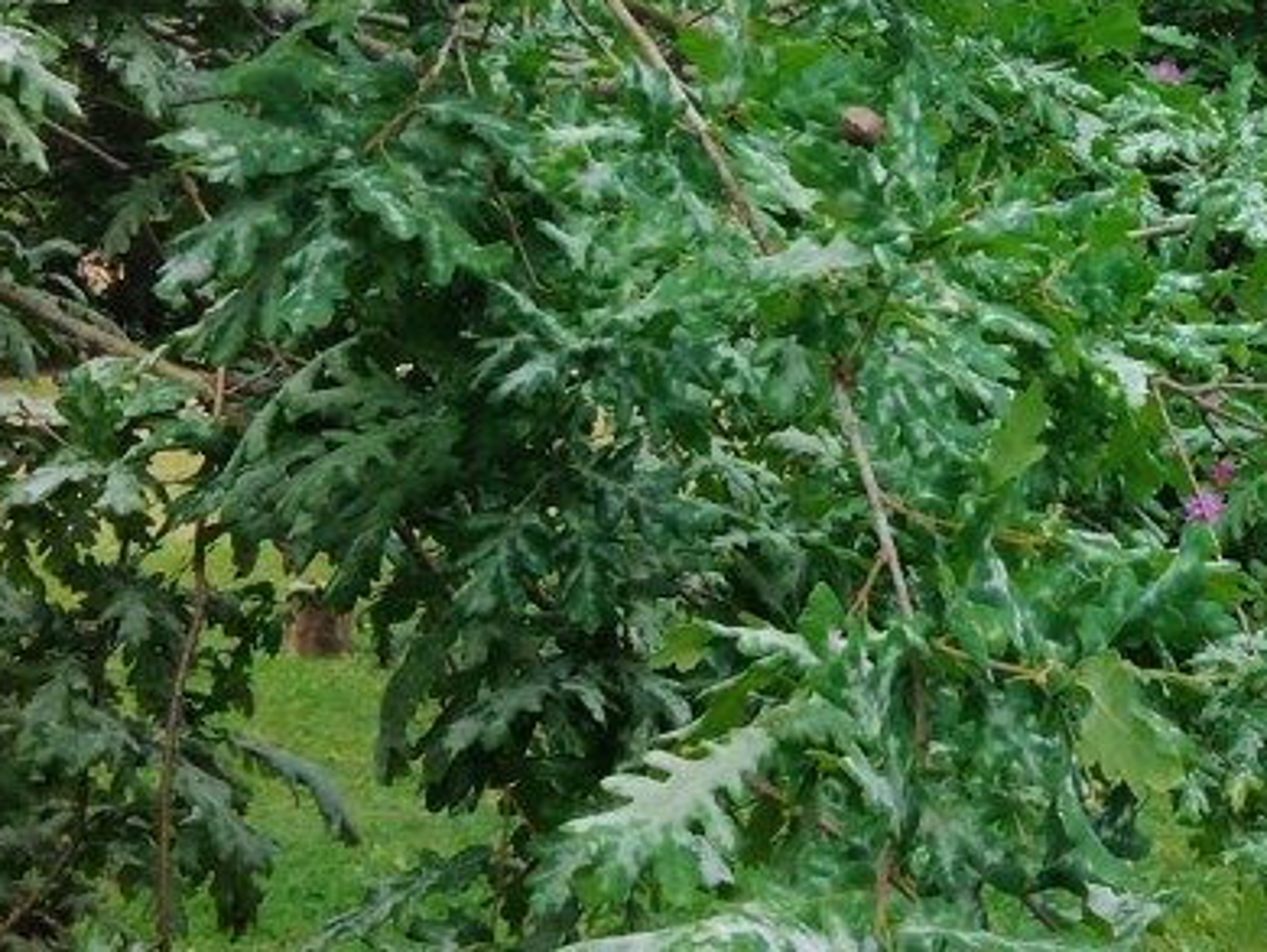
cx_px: 1131
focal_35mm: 64
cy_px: 172
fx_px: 2344
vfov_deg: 22.6
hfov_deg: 29.1
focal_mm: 3.6
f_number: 1.8
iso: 100
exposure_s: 1/262
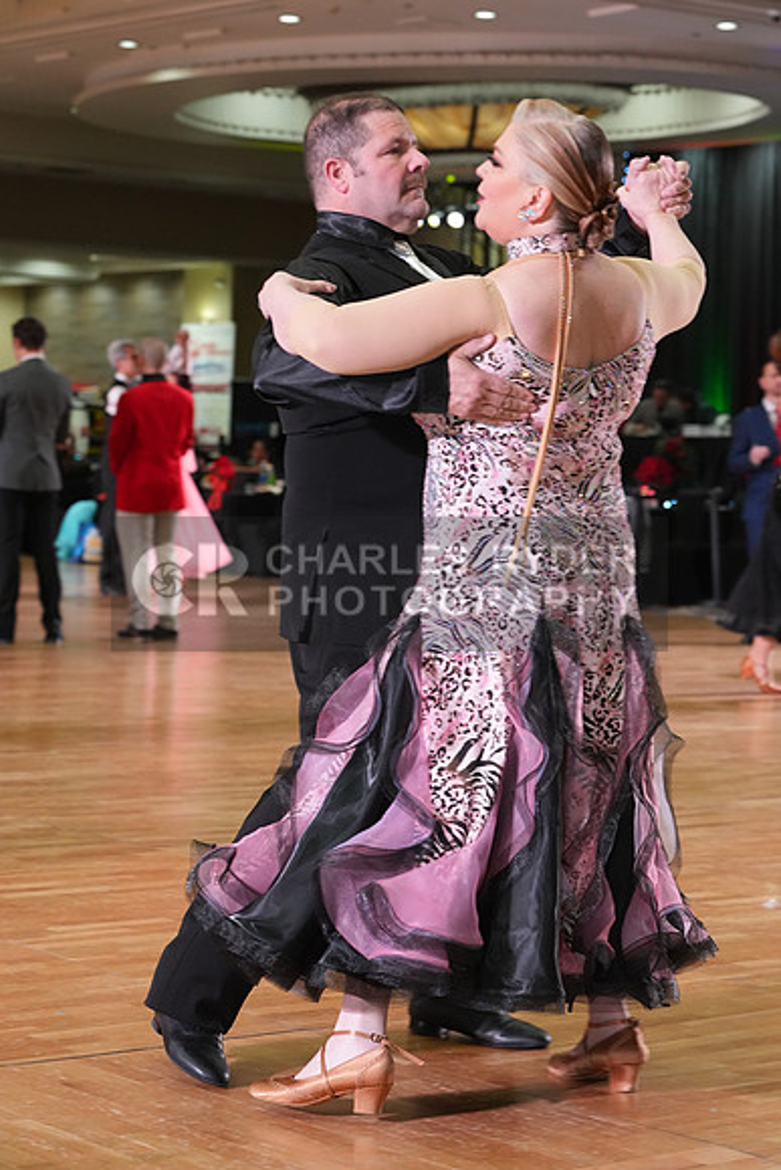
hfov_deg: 15.7
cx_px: 390
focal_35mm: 87
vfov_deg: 23.4
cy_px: 585
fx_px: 2829
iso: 3200
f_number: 5.6
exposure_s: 1/200
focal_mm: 87
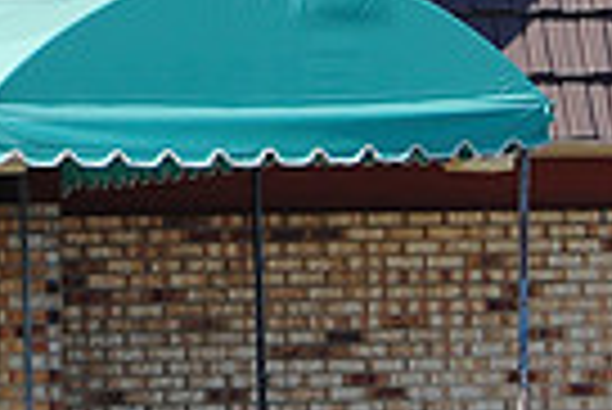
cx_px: 63
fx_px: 5975
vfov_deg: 3.9
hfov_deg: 5.9
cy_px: -5
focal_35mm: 351
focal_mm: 55
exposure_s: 1/320
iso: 200
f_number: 9
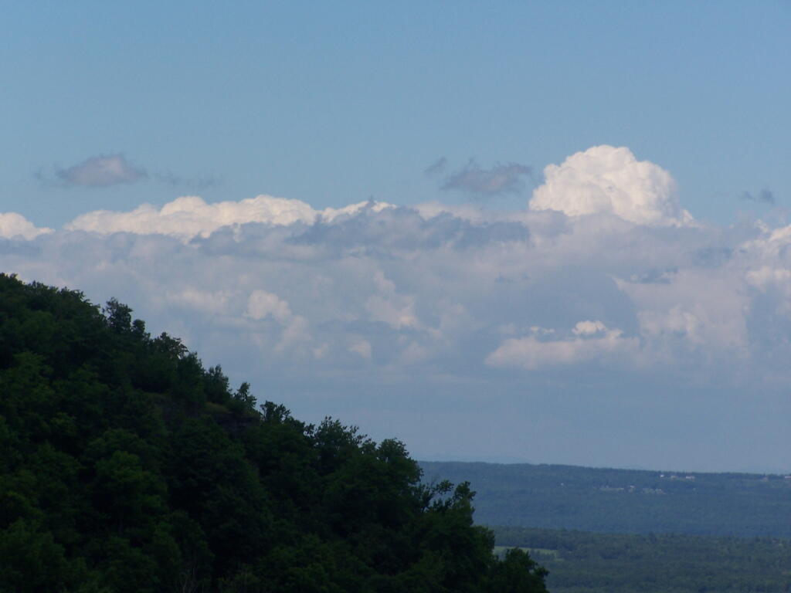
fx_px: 4981
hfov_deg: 9.1
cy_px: 296
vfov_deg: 6.8
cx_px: 396
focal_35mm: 218
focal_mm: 36.2
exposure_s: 1/640
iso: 80
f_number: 6.3
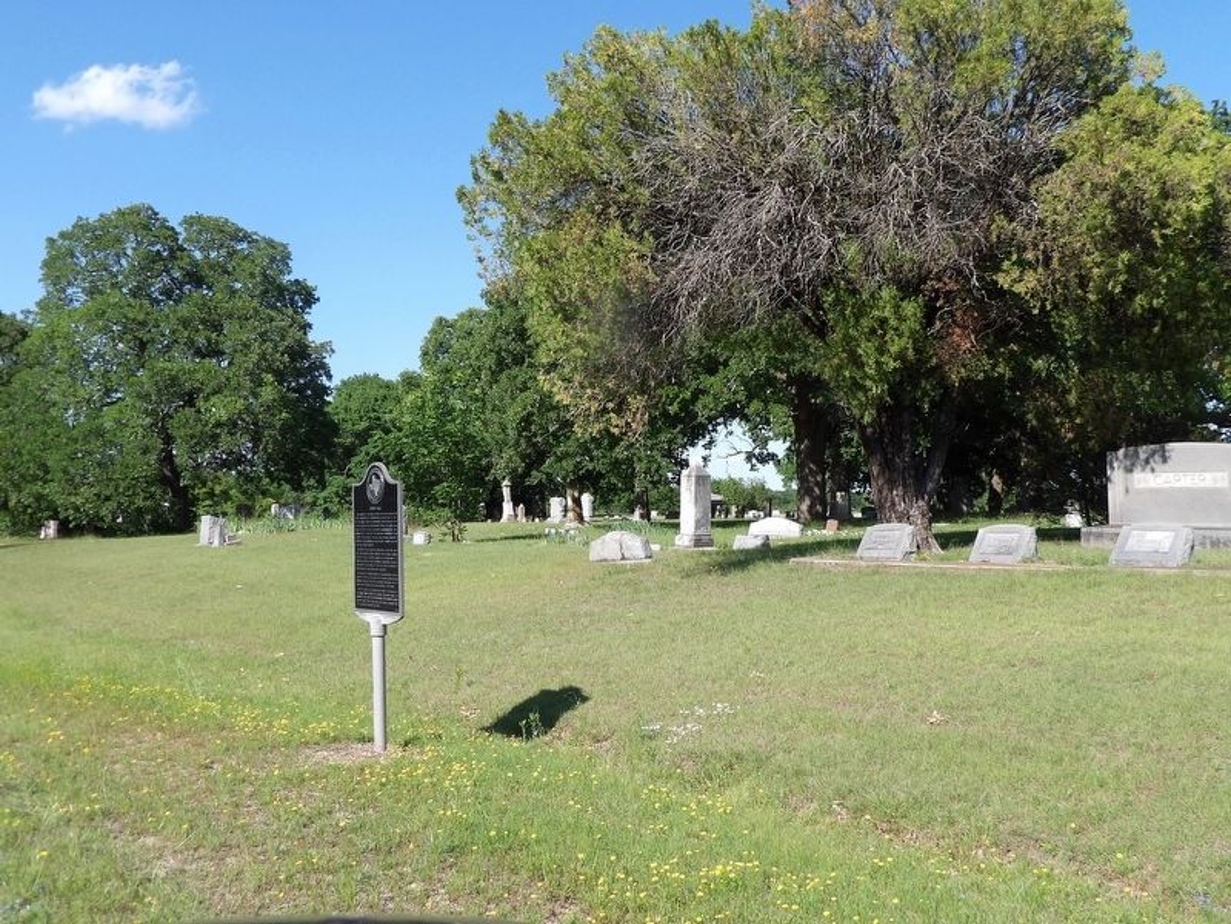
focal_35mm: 33
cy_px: 462
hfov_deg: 55.4
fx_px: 1174
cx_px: 616
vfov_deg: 42.9
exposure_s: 1/485
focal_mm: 5.9
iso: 100
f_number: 3.6
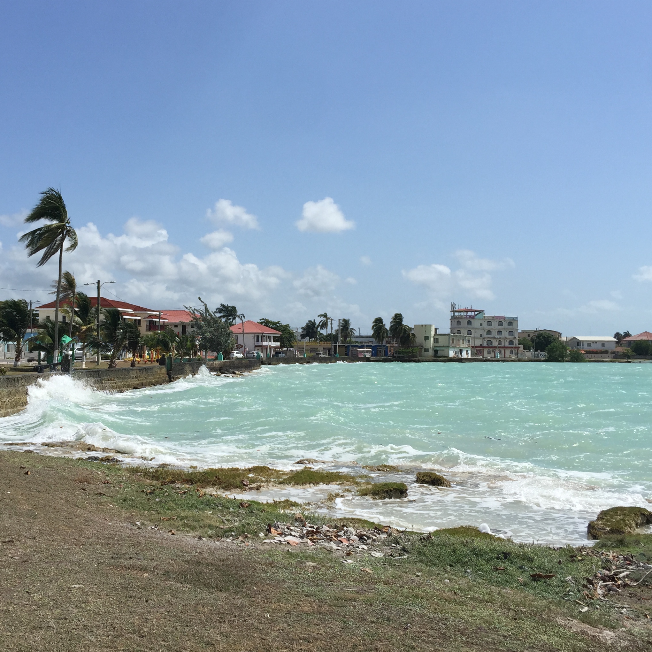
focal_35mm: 41
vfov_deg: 40.9
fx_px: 874
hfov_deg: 40.8
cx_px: 272
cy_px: 346
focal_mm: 4.15
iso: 32
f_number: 2.2
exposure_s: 1/3968
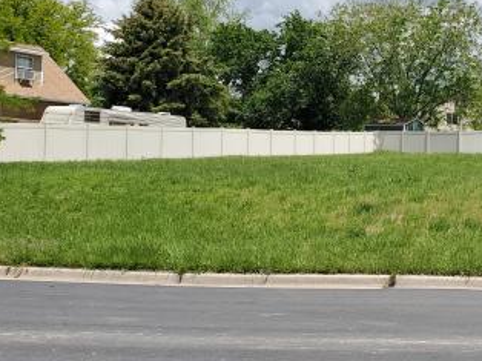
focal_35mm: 53
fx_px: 737
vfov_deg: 27.5
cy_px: 189
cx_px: 413
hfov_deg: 34.6
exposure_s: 1/1492
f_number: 2.4
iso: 50
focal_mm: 4.3
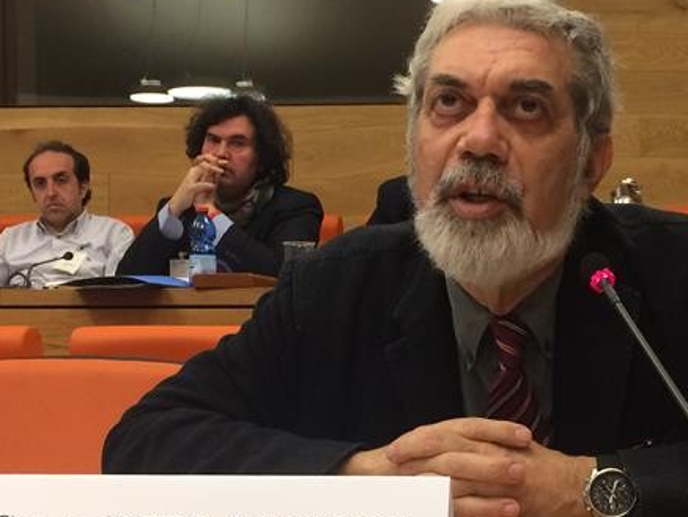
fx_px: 1352
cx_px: 425
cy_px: 361
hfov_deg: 28.5
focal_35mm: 68
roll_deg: -0.2
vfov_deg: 21.5
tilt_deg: -1.5
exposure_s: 1/30
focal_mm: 4.15
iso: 50
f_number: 2.2
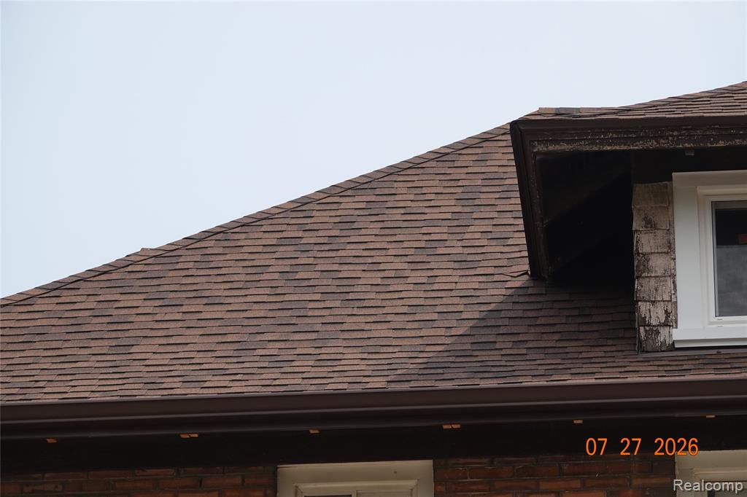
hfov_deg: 13.8
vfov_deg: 9.2
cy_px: 248
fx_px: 3091
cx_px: 374
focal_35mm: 149
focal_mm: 54.57
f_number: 4
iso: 100
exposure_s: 1/800
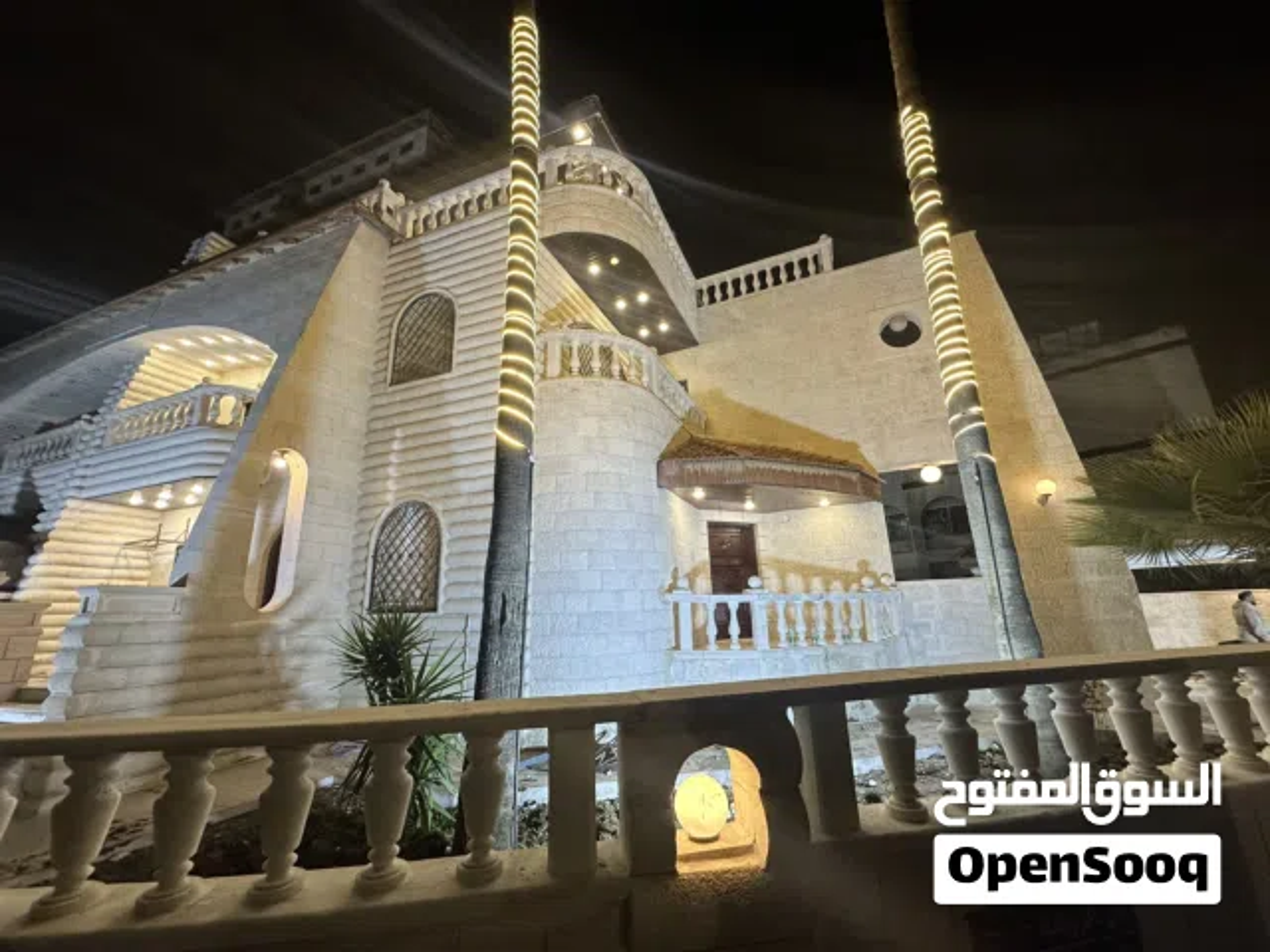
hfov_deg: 102.1
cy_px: 476
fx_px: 514
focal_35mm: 14
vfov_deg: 85.7
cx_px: 635
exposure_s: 1/100
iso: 160
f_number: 2.2
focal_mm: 2.22
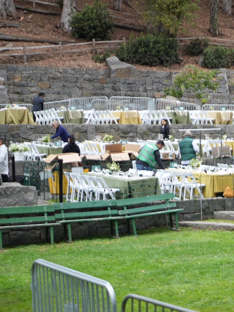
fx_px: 811
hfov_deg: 15.5
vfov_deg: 21.8
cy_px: 140
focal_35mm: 90
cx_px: 321
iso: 320
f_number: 1.4
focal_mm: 35
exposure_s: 1/1250
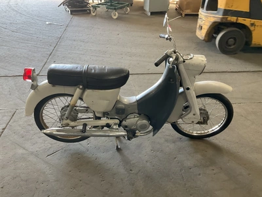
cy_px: 98
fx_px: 219
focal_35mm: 29
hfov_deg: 61.7
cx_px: 131
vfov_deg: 48.2
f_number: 1.8
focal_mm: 3
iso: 100
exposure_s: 1/60
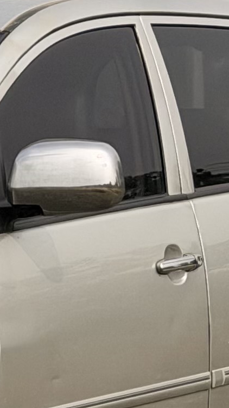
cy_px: 22
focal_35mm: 281
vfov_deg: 7.7
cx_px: -251
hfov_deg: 4.3
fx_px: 3033
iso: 80
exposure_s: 1/13333
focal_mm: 6.76
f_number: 1.78
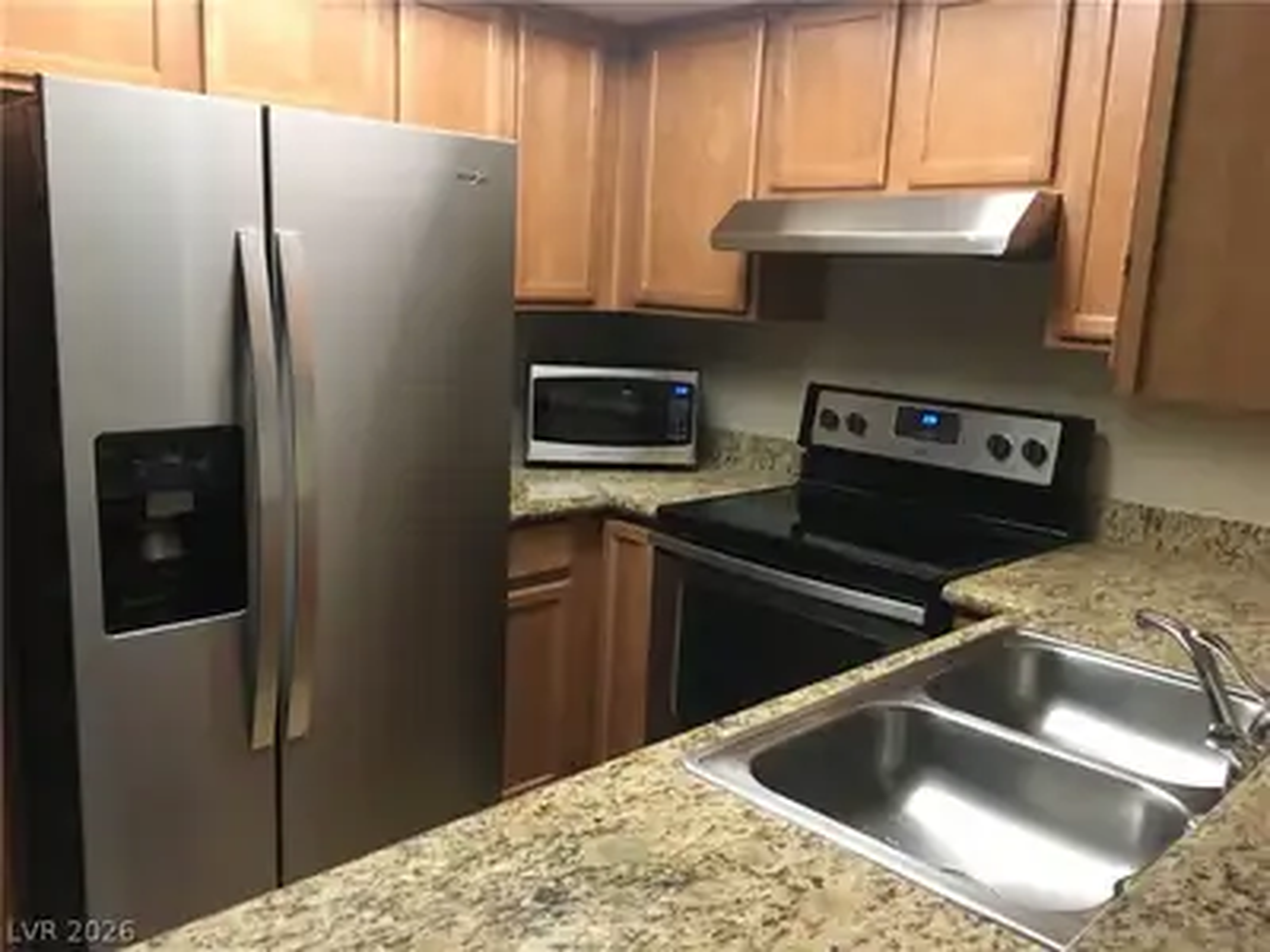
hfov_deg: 61.7
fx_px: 1064
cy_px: 476
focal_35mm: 29
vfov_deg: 48.2
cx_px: 635
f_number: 2.2
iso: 200
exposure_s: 1/30
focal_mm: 4.15
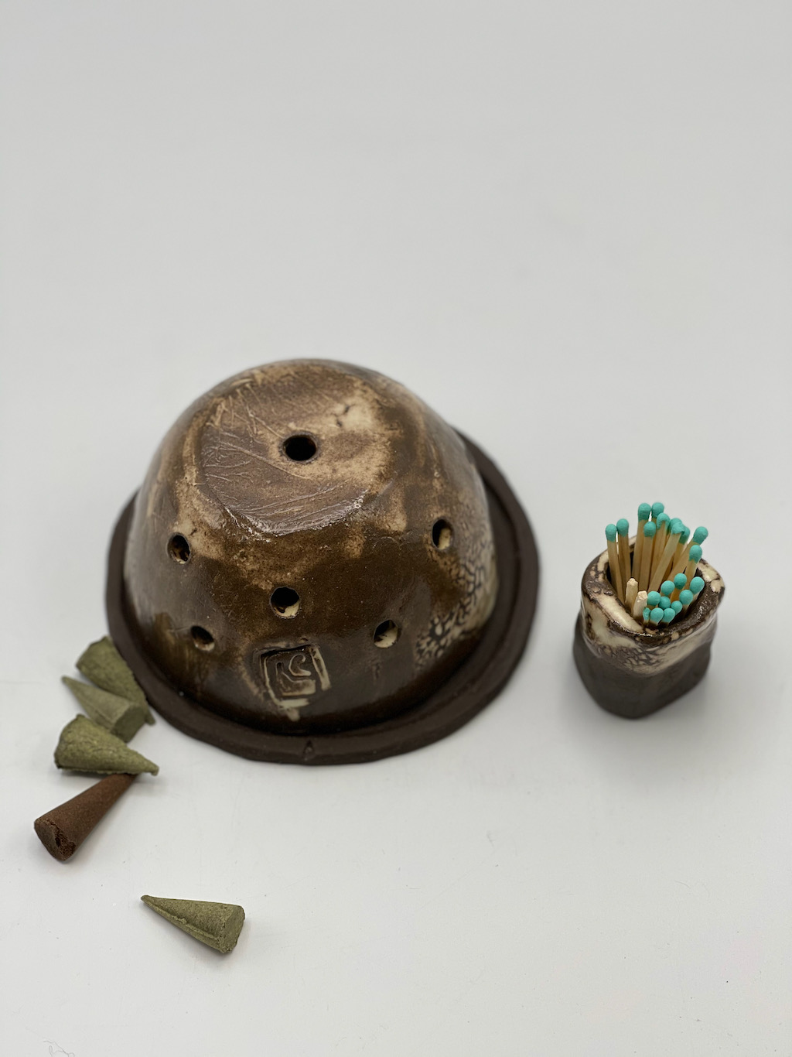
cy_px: 528
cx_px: 396
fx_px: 1953
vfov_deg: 30.3
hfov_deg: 22.9
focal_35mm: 64
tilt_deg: -53.7
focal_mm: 7.5
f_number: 2.2
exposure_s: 1/121
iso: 40
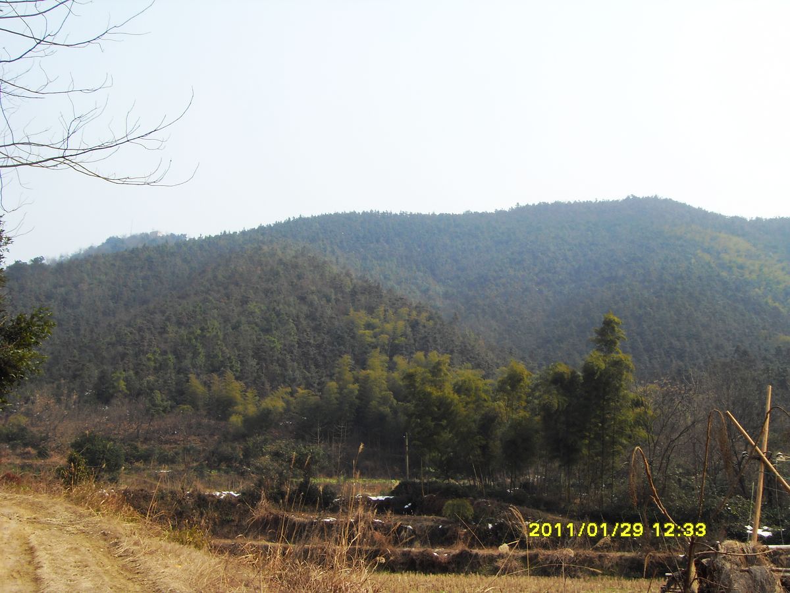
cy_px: 296
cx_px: 395
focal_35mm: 39
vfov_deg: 36.8
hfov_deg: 47.9
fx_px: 890
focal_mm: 6.6
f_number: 6.2
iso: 80
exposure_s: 1/180
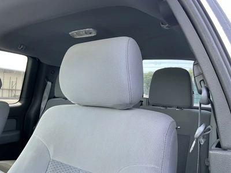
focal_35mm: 28
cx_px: 116
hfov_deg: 63.4
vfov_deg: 49.7
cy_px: 86
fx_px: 187
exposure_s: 1/117
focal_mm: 3
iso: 64
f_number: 1.8
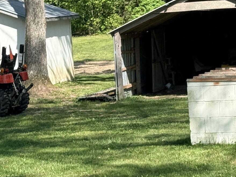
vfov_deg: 9.1
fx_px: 1118
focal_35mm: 164
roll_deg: +2.0
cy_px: 97
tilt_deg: -0.6
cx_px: 94
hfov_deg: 12.0
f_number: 1.78
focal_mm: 6.76
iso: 64
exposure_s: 1/2415
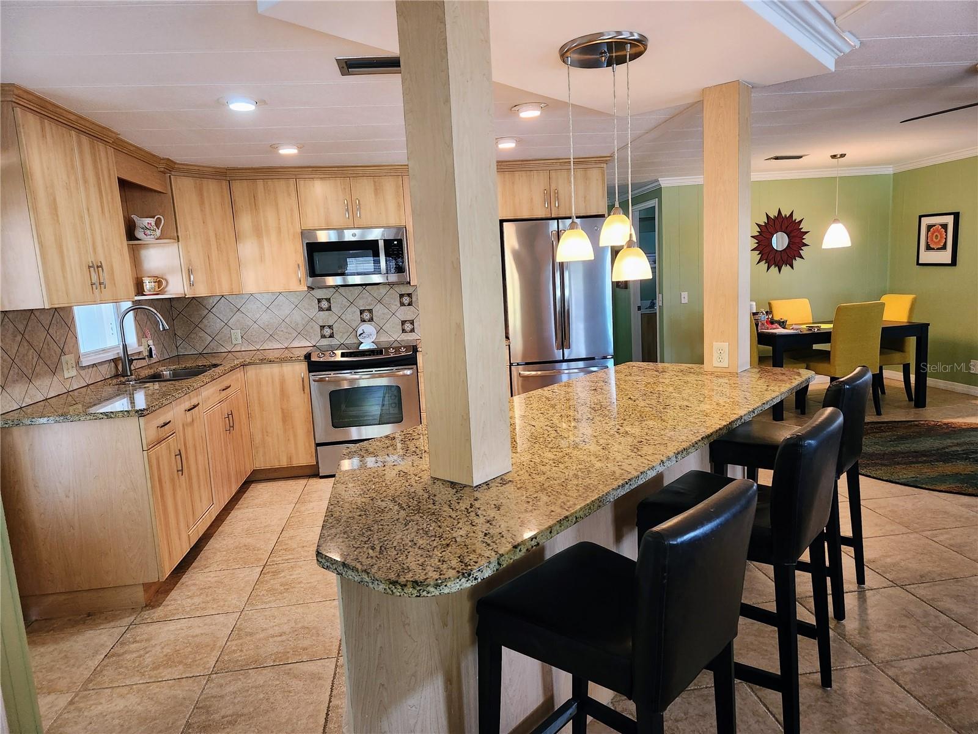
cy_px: 367
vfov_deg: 58.9
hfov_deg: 73.9
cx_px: 489
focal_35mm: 23
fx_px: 650
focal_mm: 5.4
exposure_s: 1/120
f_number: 1.8
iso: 400
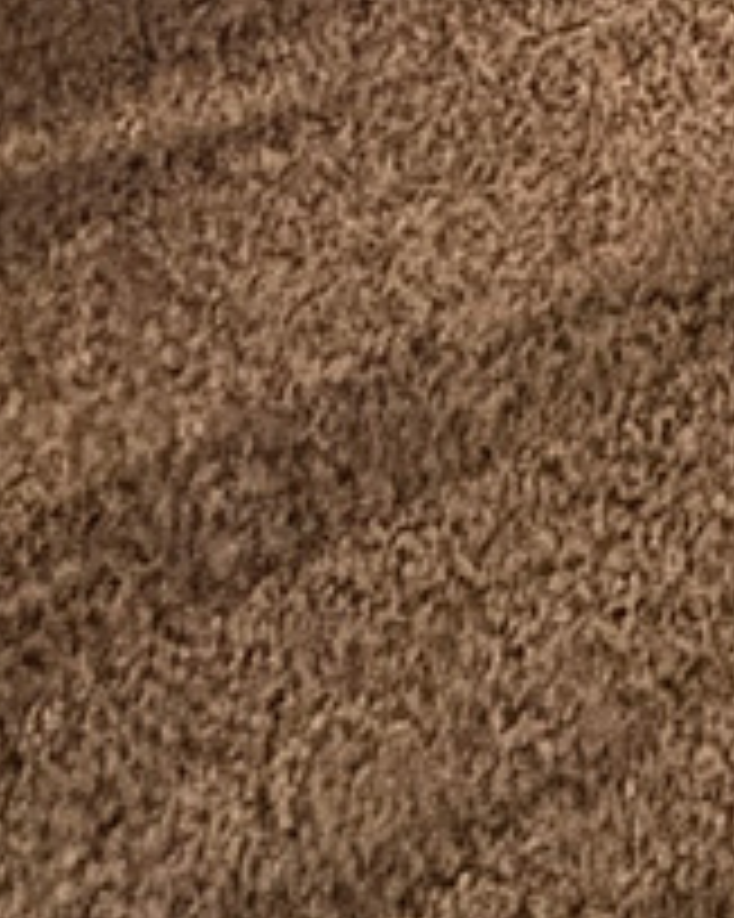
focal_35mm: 103
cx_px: 1981
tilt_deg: -2.2
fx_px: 2799
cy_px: -2498
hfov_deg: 11.3
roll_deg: -2.8
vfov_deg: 8.9
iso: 500
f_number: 2.2
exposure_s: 1/60
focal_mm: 2.22
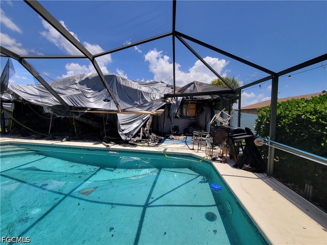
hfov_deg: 106.2
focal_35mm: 13
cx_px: 164
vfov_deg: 89.9
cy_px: 122
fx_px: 123
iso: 50
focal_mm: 2.2
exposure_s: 1/1258
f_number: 2.2
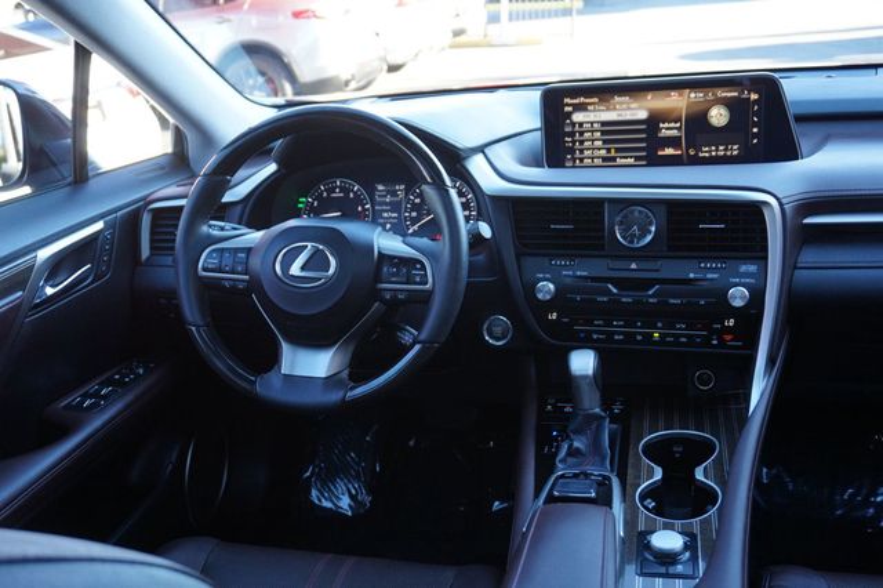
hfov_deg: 53.2
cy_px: 294
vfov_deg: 36.8
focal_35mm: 36
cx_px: 442
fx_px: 883
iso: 500
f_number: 4.5
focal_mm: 24
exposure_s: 1/60
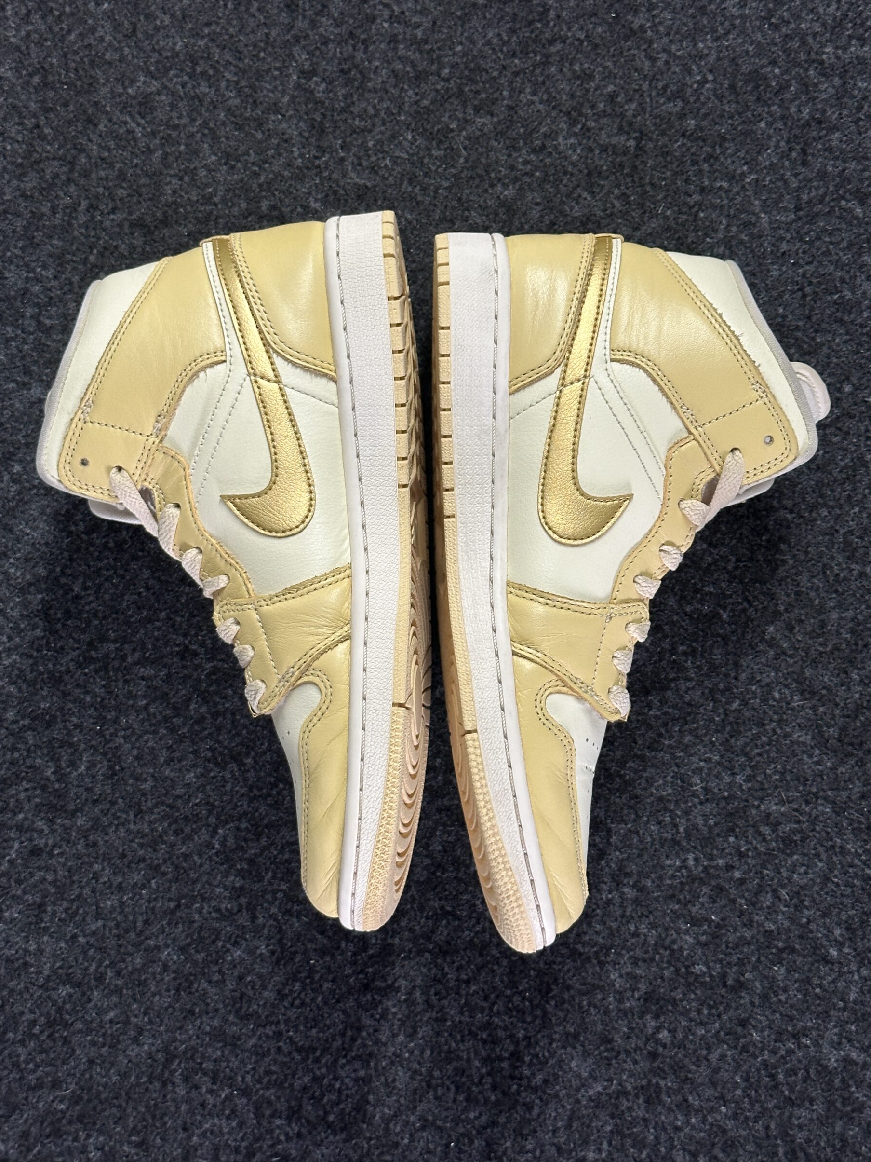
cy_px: 546
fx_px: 1711
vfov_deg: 37.5
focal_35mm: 51
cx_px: 435
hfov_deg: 28.6
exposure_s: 1/50
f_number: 1.78
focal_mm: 6.86
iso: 125
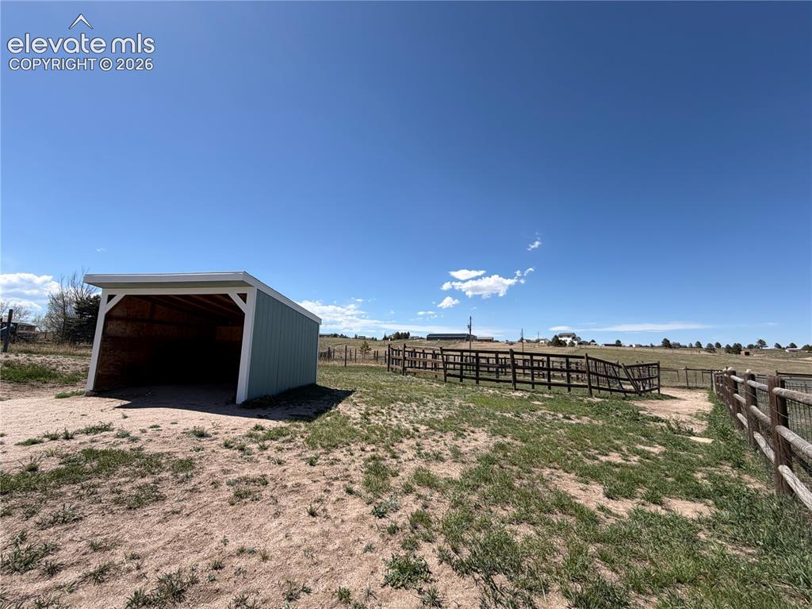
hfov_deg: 102.1
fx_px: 328
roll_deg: -0.6
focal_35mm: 14
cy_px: 304
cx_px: 406
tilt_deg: +8.4
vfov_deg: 85.6
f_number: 2.2
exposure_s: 1/955
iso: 20
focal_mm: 2.22
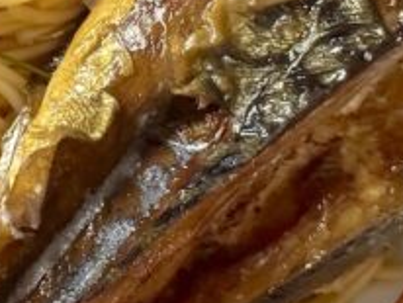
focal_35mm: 149
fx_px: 1737
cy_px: 31
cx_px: 2
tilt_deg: -58.3
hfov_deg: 13.1
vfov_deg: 9.9
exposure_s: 1/30
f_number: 1.78
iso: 640
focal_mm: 6.76
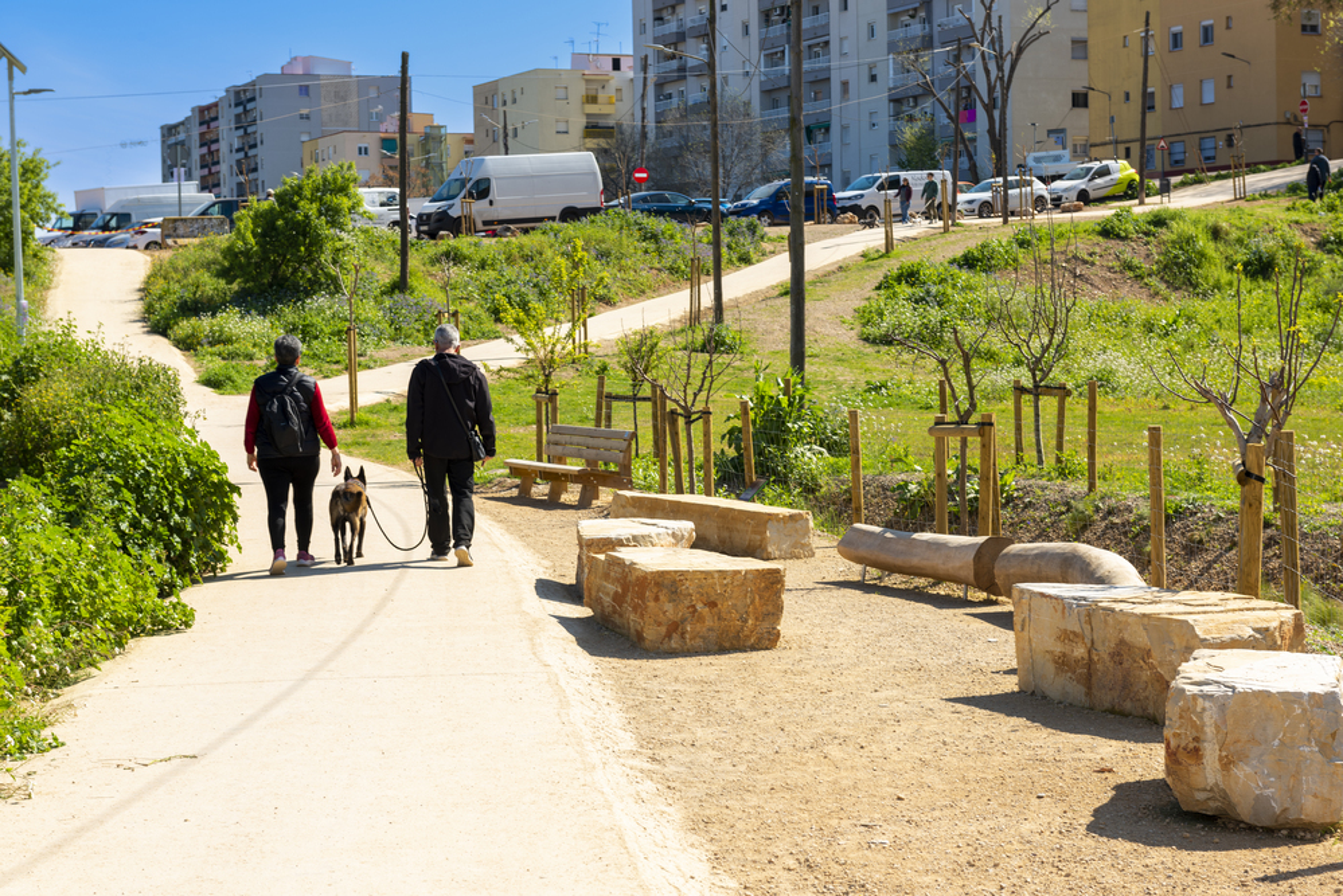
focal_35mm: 70
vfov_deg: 19.5
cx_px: 672
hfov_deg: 28.8
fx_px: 2612
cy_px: 448
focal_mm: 70
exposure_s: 1/100
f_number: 10
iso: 100
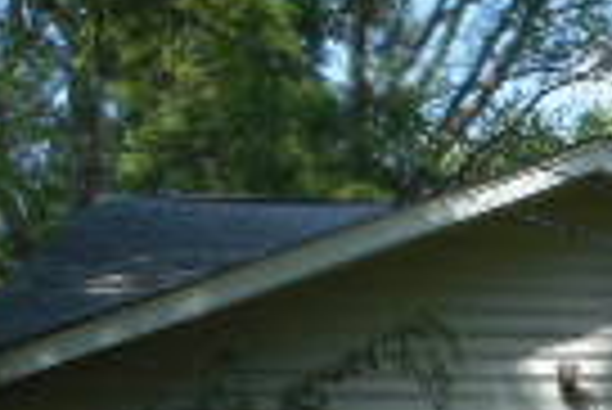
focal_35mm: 191
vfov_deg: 7.1
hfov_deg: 10.4
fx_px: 3250
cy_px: 514
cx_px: 878
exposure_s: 1/250
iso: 80
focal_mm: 6.9
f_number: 4.5
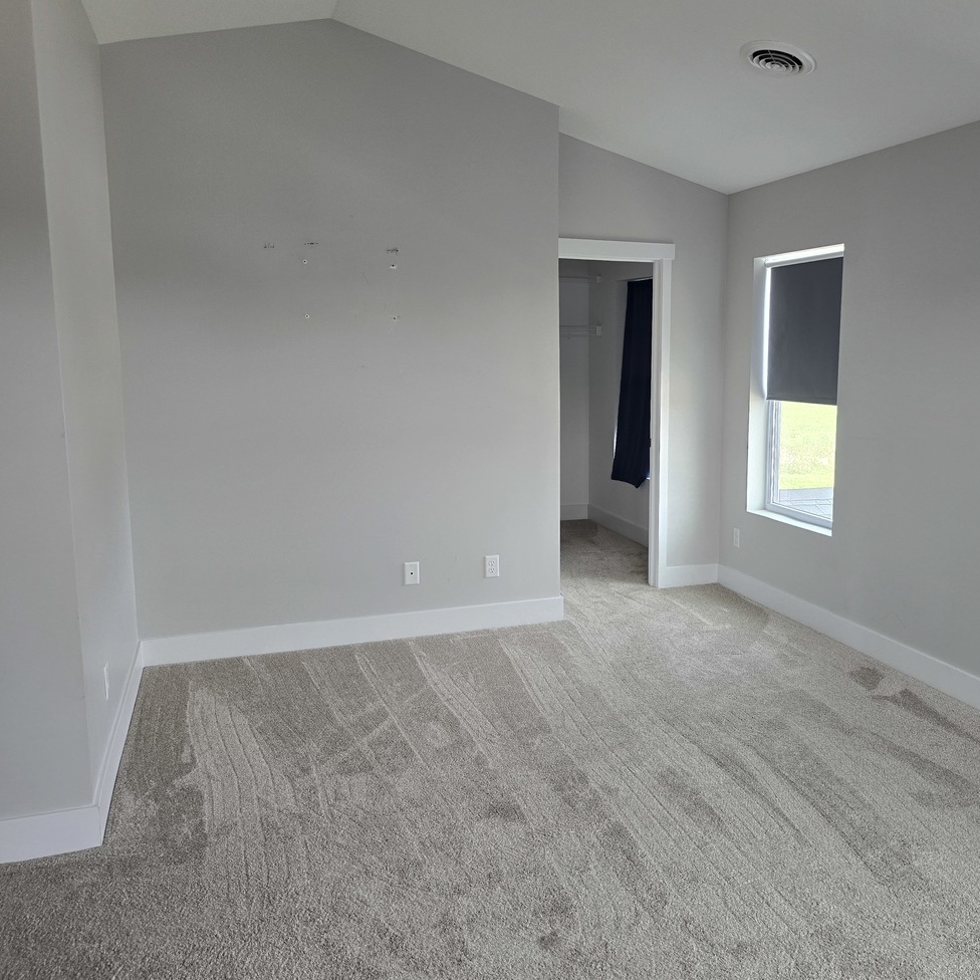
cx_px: 626
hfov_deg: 53.3
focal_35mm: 30
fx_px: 961
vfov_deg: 54.0
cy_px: 510
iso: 160
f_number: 1.7
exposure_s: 1/120
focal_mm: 6.3
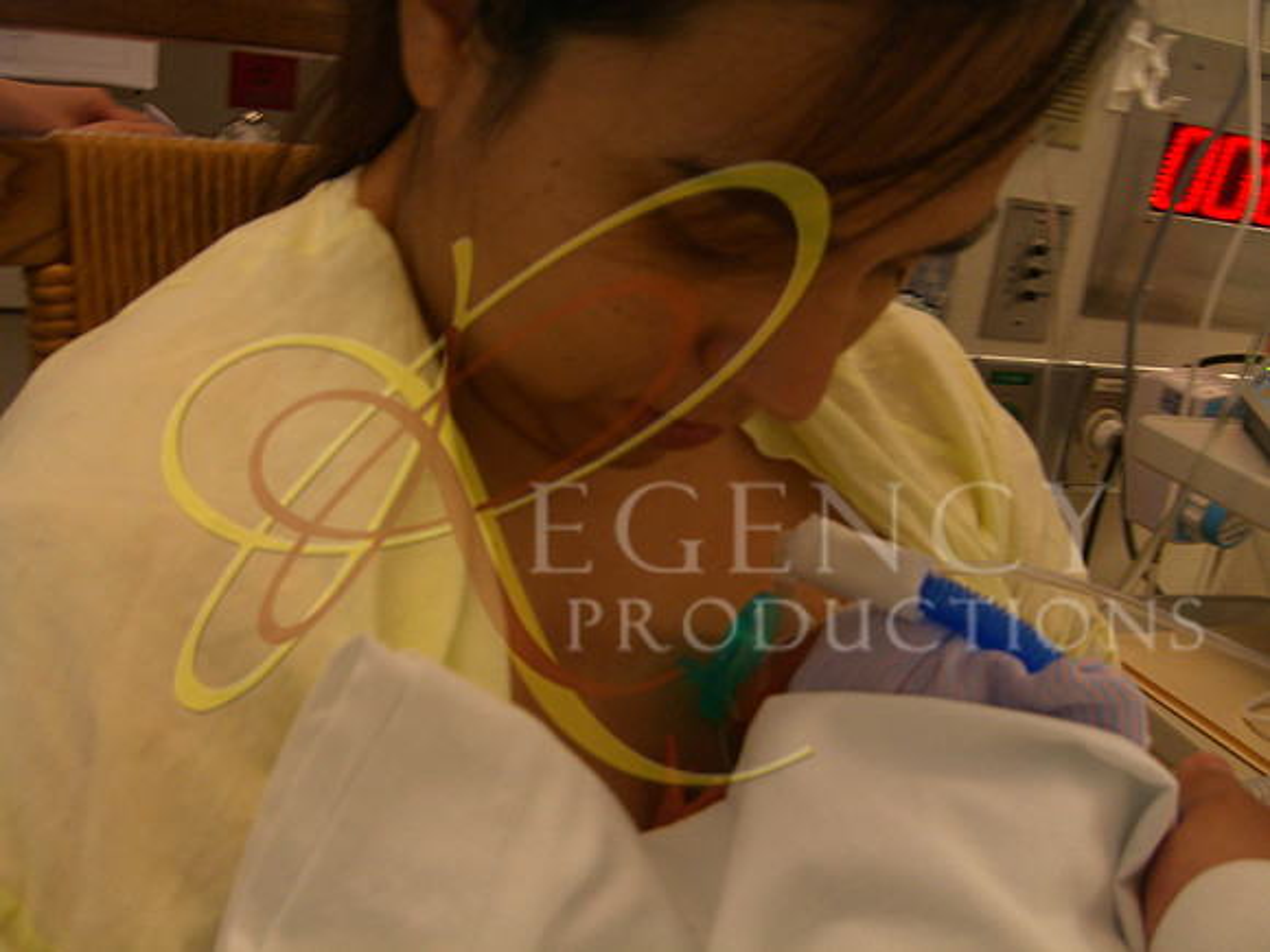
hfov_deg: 49.0
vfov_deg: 37.7
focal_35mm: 38
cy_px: 476
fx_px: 1394
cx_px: 635
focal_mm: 7.9
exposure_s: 1/8
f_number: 2.8
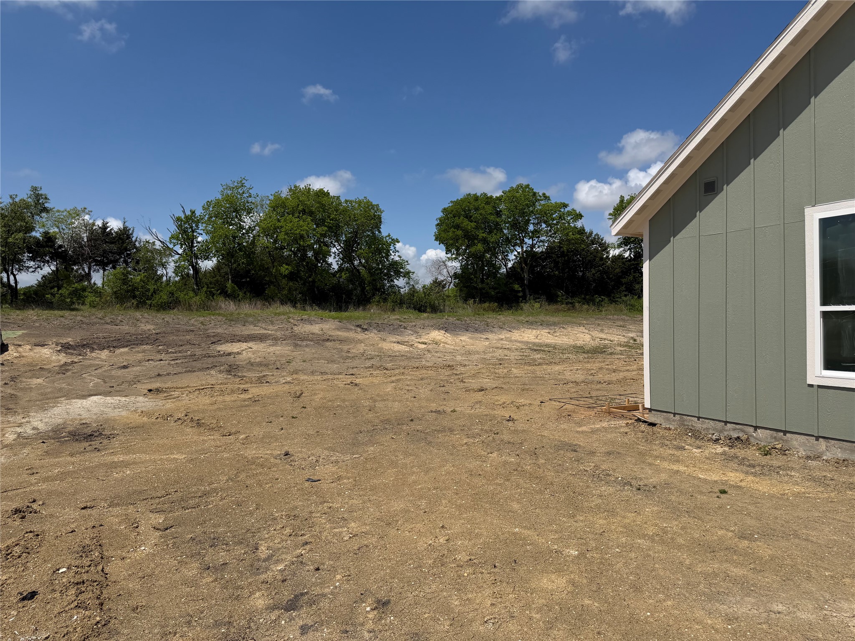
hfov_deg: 71.6
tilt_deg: -0.5
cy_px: 320
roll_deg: +2.0
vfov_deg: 56.8
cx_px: 428
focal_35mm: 24
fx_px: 593
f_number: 1.78
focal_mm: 6.76
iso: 80
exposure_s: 1/9091
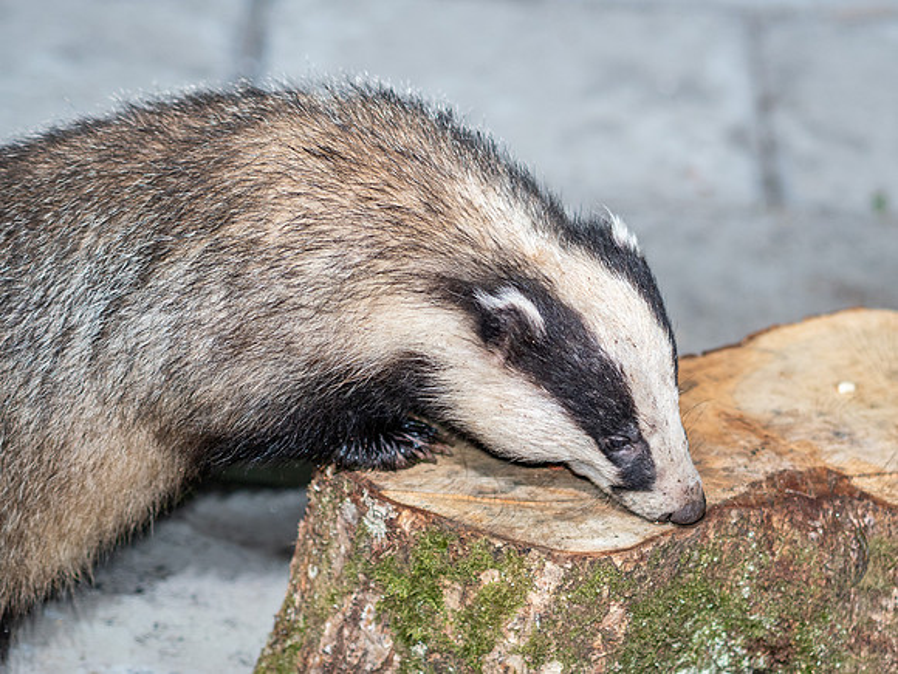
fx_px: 3065
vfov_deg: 12.5
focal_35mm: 118
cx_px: 589
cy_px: 417
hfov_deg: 16.6
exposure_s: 1/160
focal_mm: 45
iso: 400
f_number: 1.8
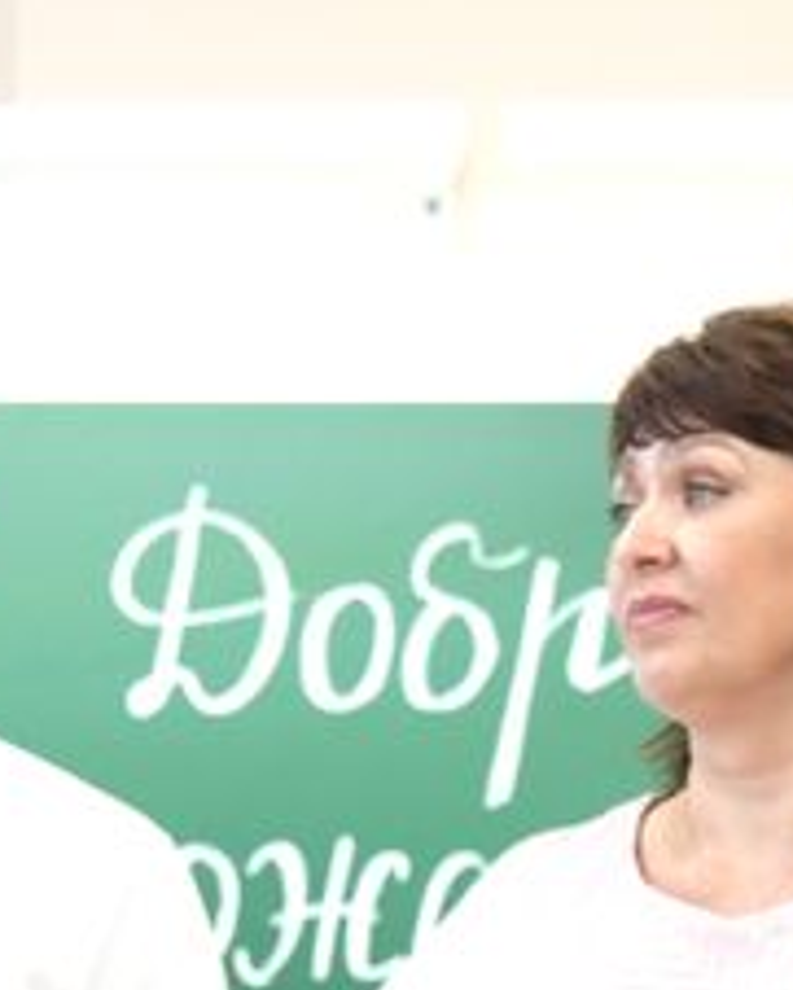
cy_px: 994
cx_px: 839
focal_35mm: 200
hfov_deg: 7.7
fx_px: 5863
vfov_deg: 9.6
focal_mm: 46
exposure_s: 1/200
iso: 1000
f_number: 4
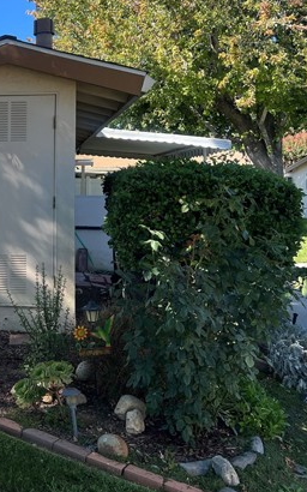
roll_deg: -0.2
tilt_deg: -1.8
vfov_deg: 46.1
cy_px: 211
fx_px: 576
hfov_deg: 27.2
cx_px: -36
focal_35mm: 43
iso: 50
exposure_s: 1/2083
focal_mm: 5.7
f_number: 1.5
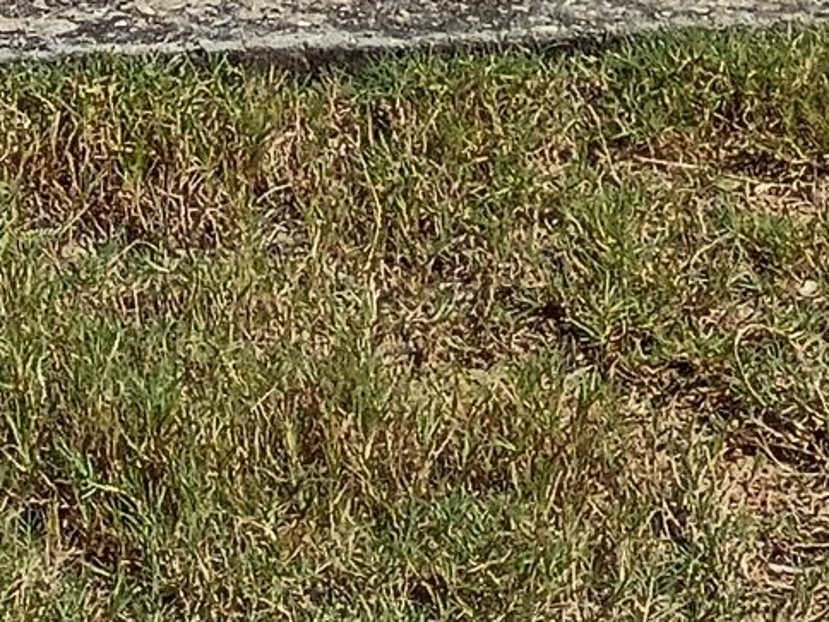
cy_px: -1311
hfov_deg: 10.4
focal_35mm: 184
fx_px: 4407
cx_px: -385
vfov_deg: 7.1
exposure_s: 1/1225
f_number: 1.8
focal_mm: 4.27
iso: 101
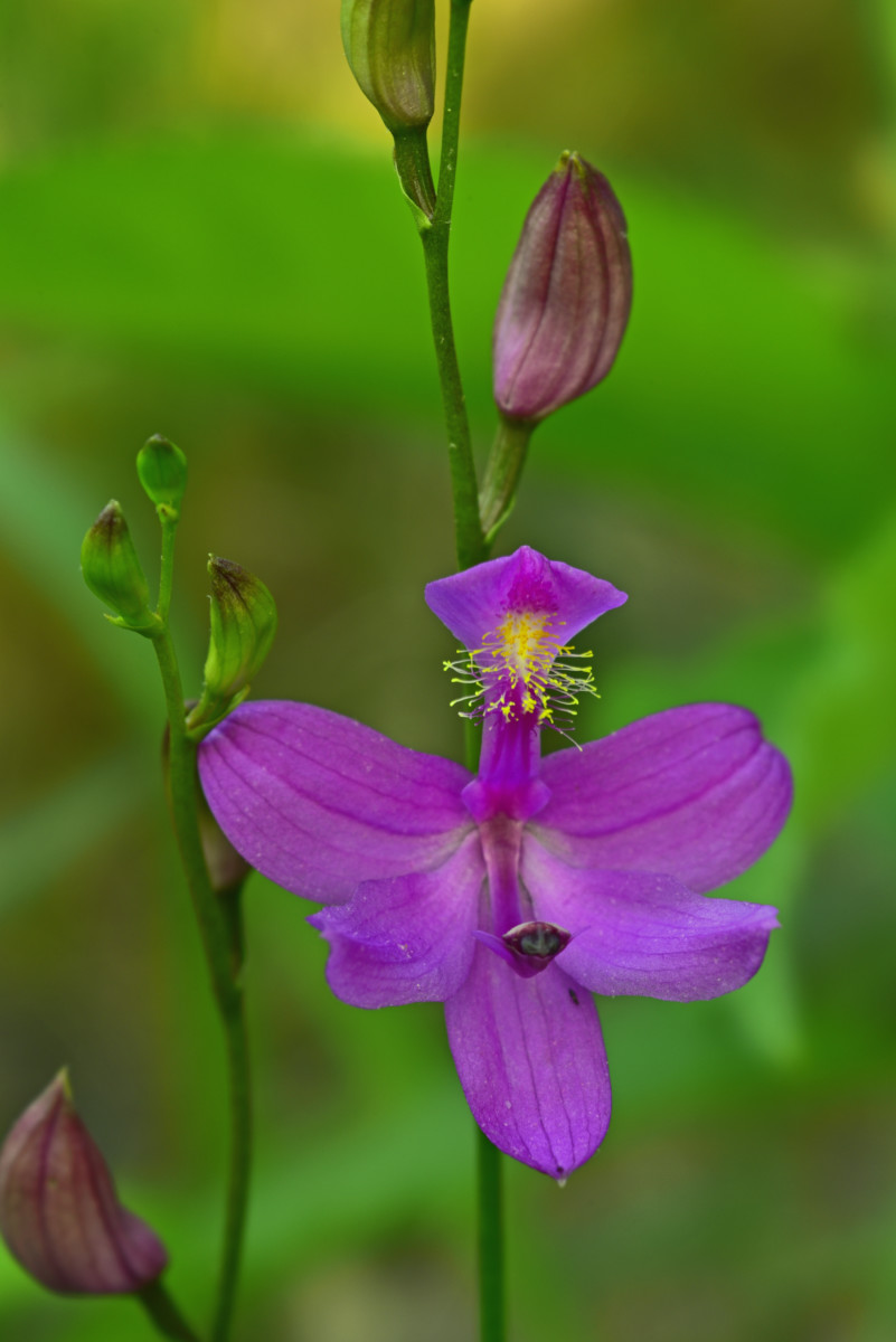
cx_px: 448
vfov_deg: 10.3
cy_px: 671
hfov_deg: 6.9
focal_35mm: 200
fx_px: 7460
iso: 100
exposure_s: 1/15
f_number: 22
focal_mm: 200
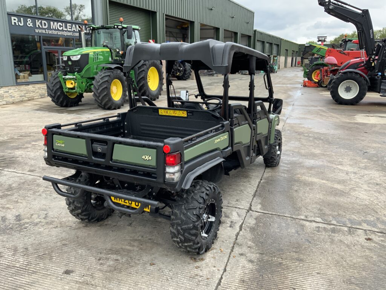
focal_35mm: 29
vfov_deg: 48.2
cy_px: 145
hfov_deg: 61.7
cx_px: 193
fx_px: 323
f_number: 1.8
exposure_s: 1/307
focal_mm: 3
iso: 16
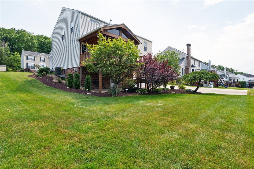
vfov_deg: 67.4
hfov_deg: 90.0
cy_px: 84
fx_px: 127
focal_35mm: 18
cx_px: 127
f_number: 11
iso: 50
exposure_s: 1/13
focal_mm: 18
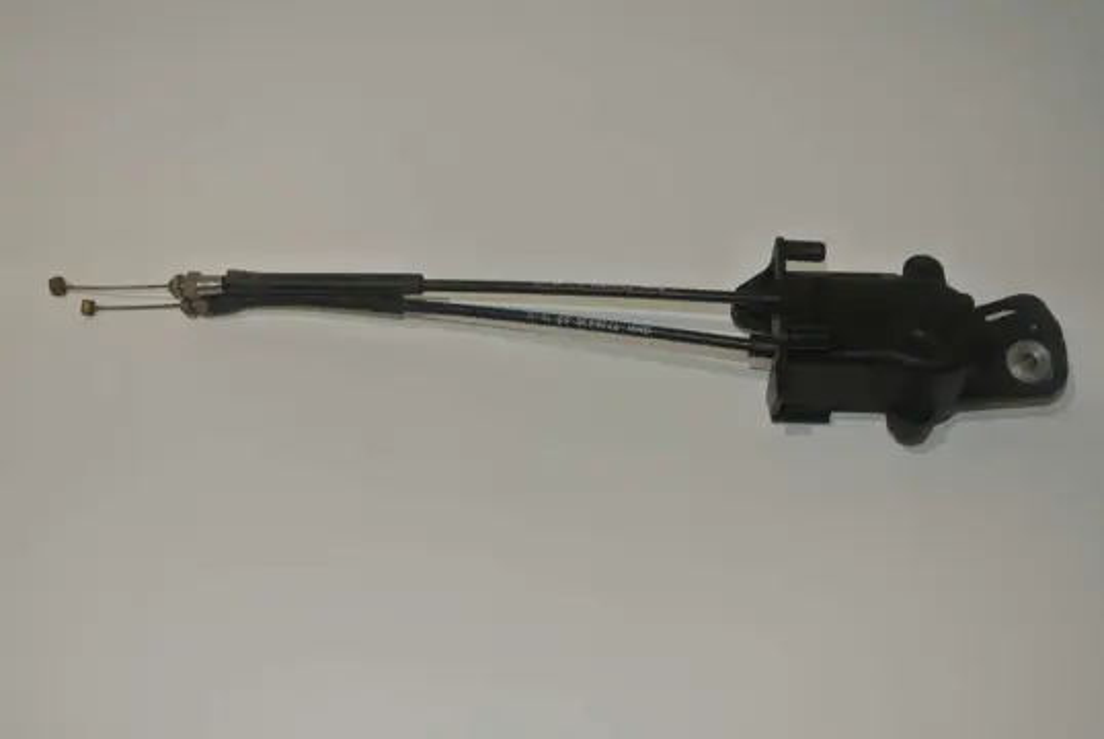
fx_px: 1228
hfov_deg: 48.4
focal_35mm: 40
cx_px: 552
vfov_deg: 33.5
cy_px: 370
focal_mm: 15.1
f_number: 4.2
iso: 200
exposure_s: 1/60
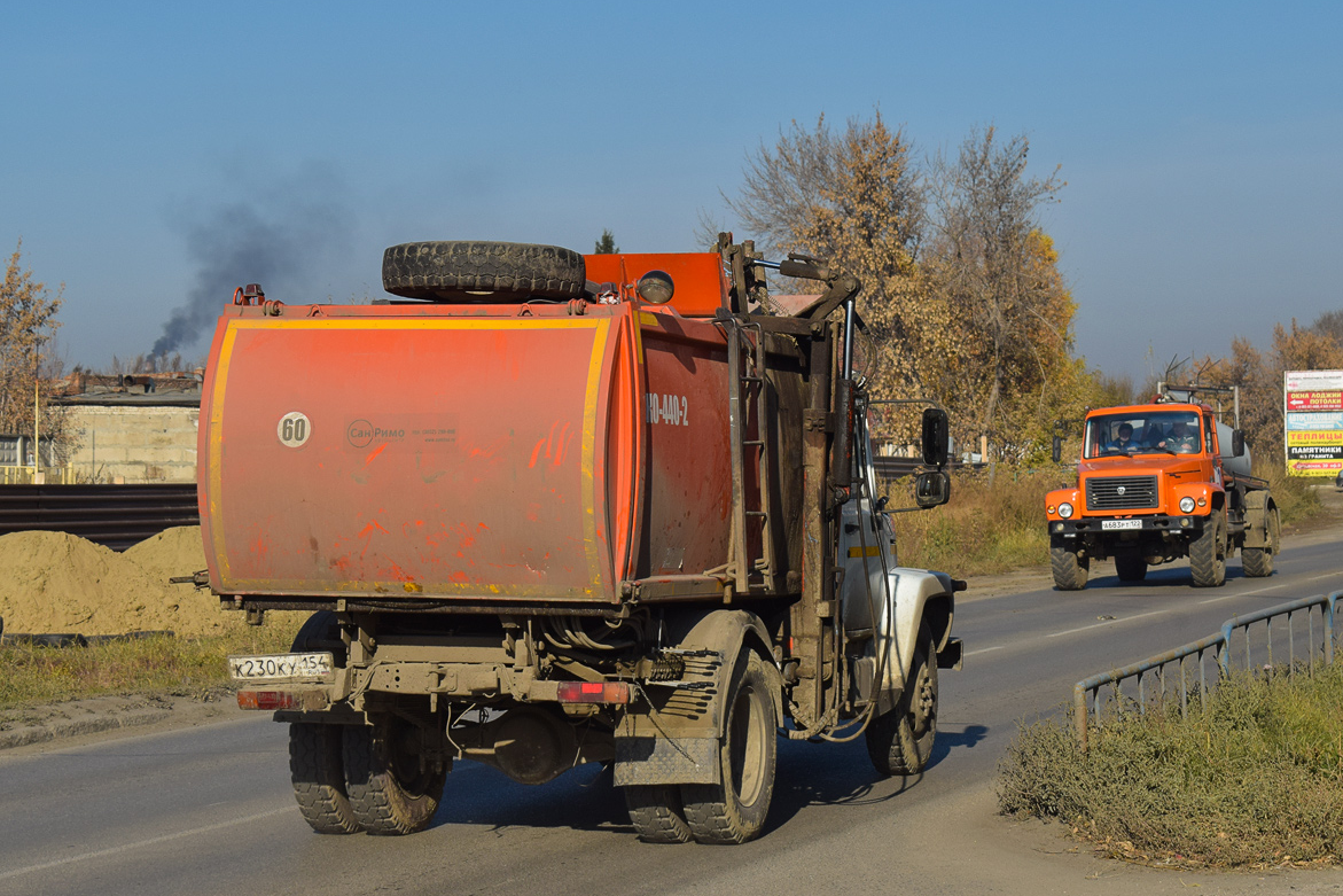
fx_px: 3153
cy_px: 444
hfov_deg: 24.0
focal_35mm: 85
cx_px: 670
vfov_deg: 16.2
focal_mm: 55
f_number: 9
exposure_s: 1/1000
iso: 200
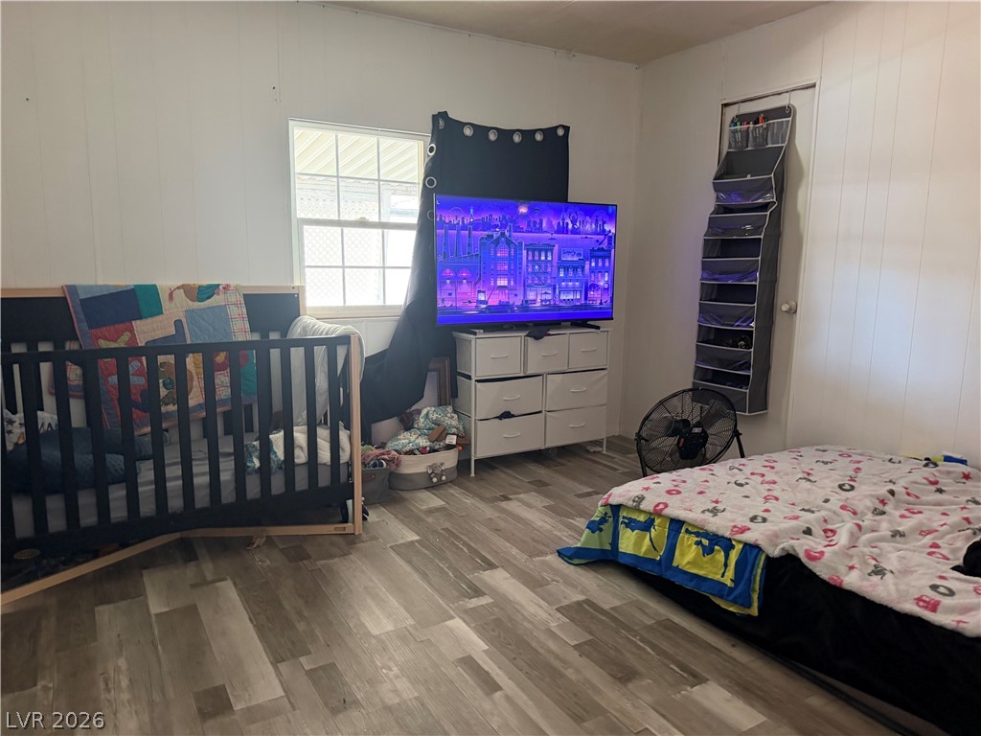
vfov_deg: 56.8
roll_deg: -0.2
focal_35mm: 24
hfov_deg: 71.6
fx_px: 680
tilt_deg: -9.2
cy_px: 368
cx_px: 490
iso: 500
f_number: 1.78
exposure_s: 1/60
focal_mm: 6.76
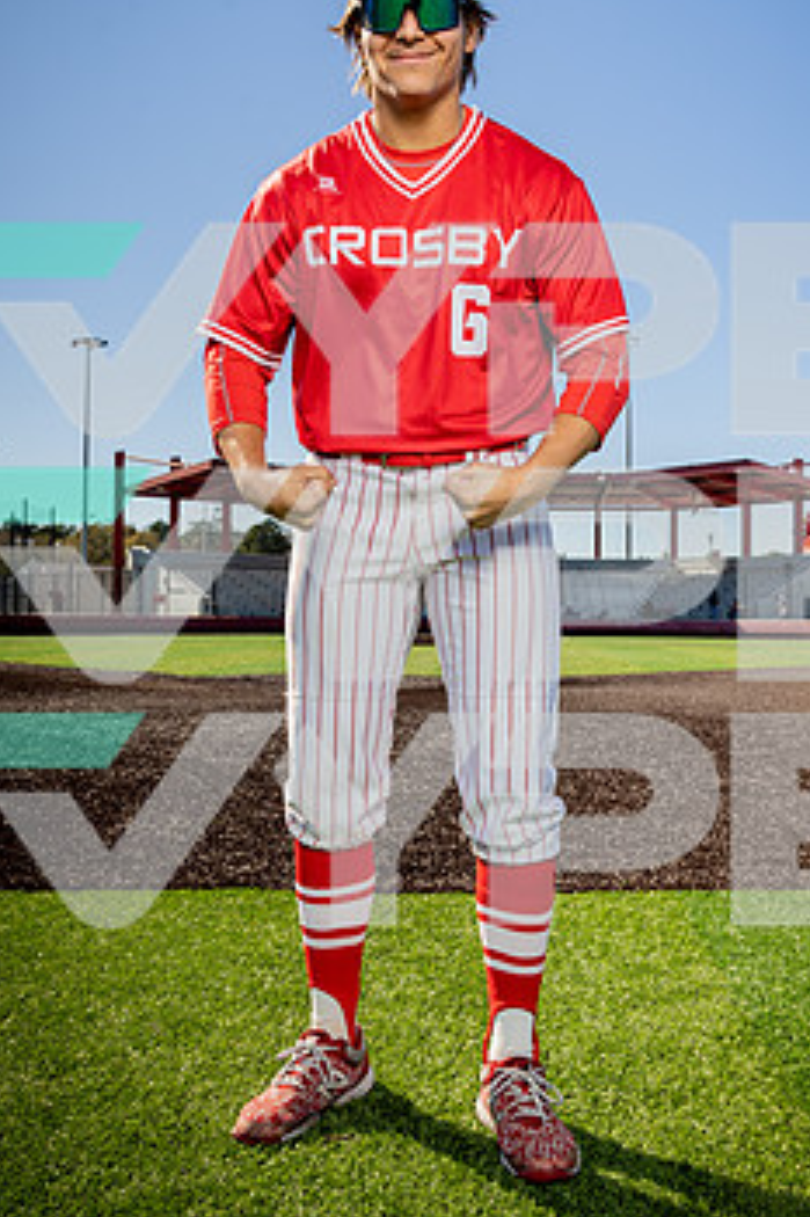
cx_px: 455
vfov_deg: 53.1
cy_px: 577
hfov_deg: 36.8
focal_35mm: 36
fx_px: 1216
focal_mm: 28
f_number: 8
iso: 125
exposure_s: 1/250
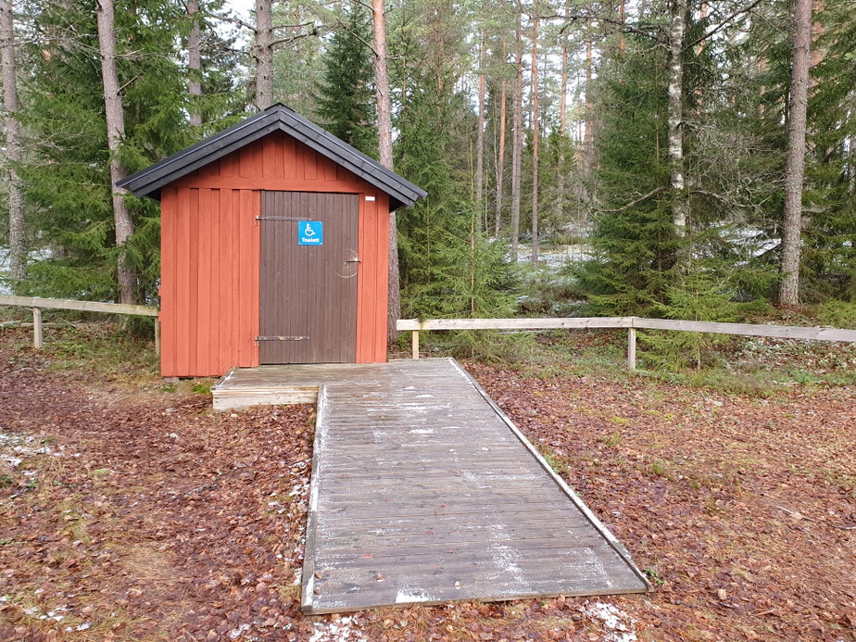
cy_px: 316
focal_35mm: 27
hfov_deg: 65.3
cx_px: 436
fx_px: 668
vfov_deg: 51.4
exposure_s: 1/100
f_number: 2.4
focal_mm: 4.32
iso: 125
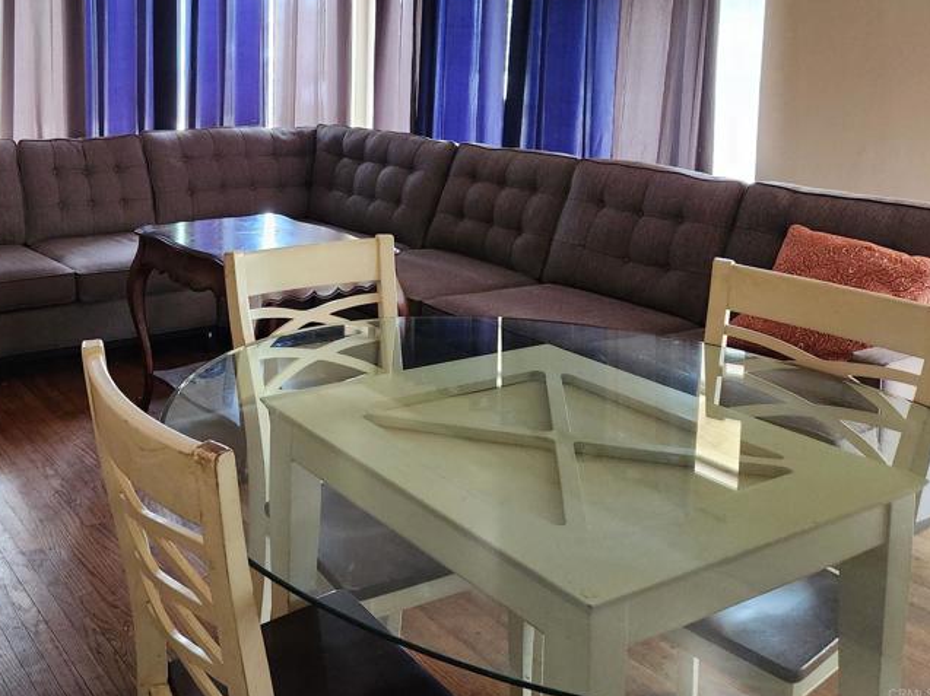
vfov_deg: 37.3
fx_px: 993
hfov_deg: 47.5
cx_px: 188
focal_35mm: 37
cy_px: 140
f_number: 1.8
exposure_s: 1/120
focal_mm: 5.4
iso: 1000
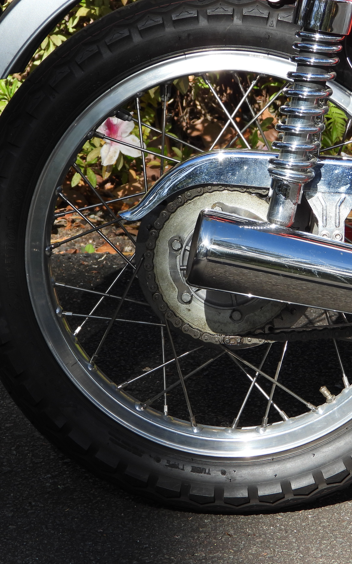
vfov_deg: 12.8
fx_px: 2502
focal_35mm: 163
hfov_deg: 8.0
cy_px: 282
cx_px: 248
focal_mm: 20.7
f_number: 4
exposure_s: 1/500
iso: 100
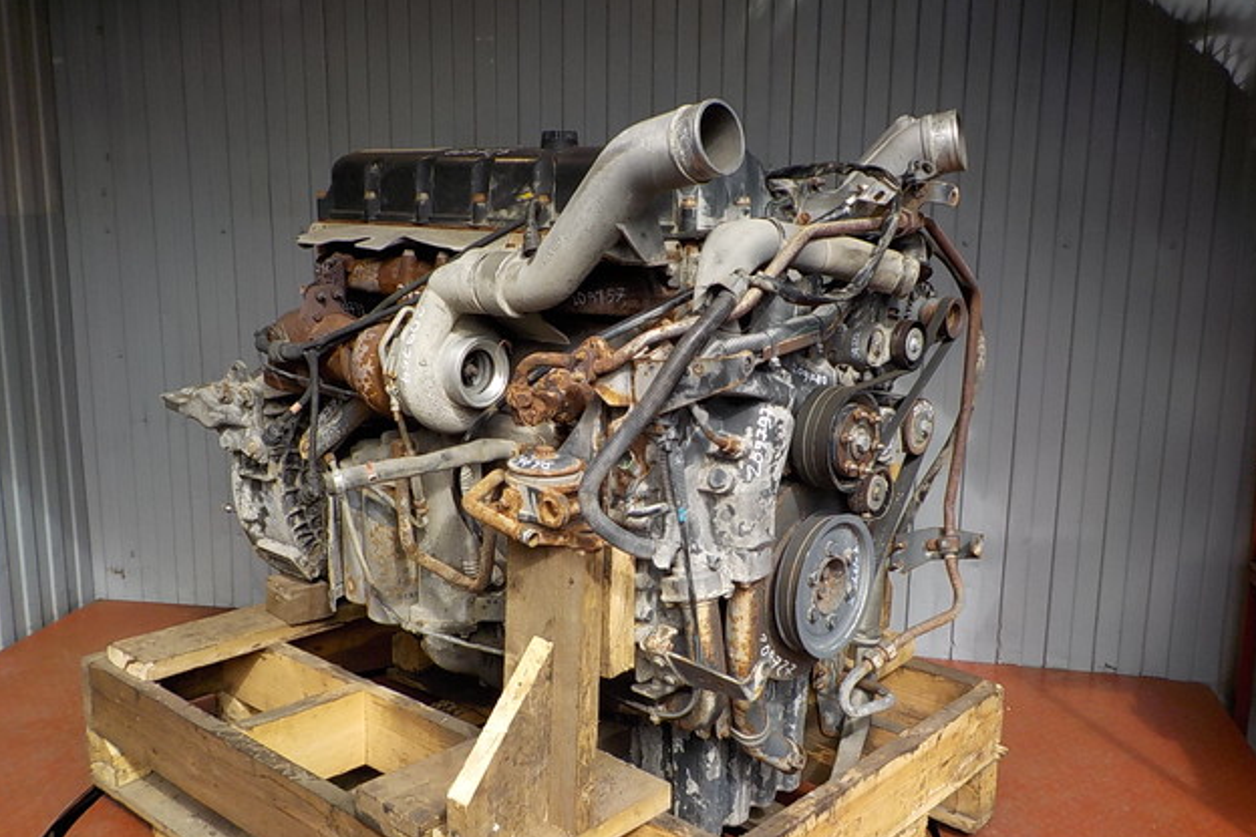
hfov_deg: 58.7
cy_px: 427
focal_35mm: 32
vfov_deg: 41.1
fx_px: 1116
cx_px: 622
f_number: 3.3
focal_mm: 4.1
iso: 125
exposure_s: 1/250
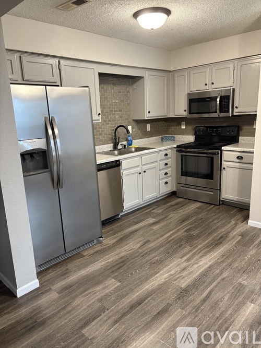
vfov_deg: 67.3
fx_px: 261
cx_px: 130
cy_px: 174
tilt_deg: -12.3
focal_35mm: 26
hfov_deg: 53.0
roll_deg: +4.0
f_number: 1.6
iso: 320
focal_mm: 5.96
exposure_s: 1/60
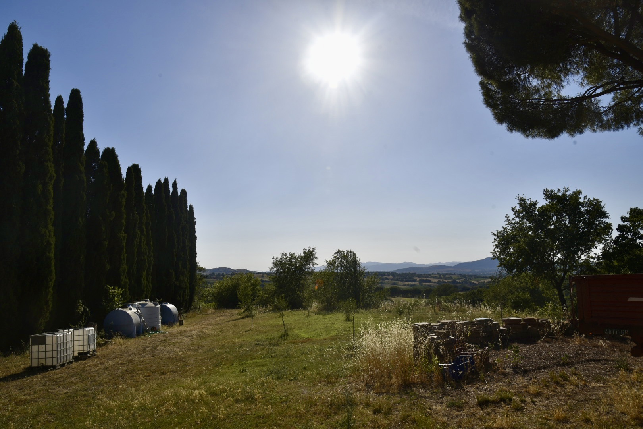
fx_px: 429
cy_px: 214
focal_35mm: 24
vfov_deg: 53.1
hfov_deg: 73.7
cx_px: 322
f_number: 11
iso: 100
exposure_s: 1/500
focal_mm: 24
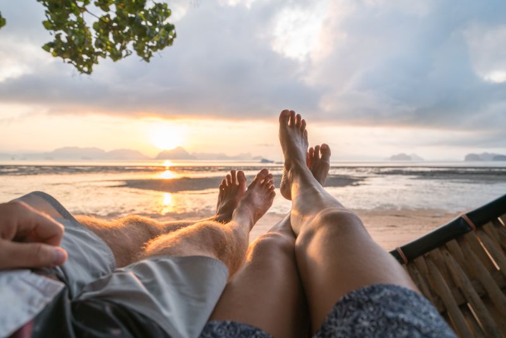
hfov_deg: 69.4
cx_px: 253
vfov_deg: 49.6
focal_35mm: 26
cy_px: 169
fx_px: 366
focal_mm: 26
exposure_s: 1/125
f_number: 4.5
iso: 125
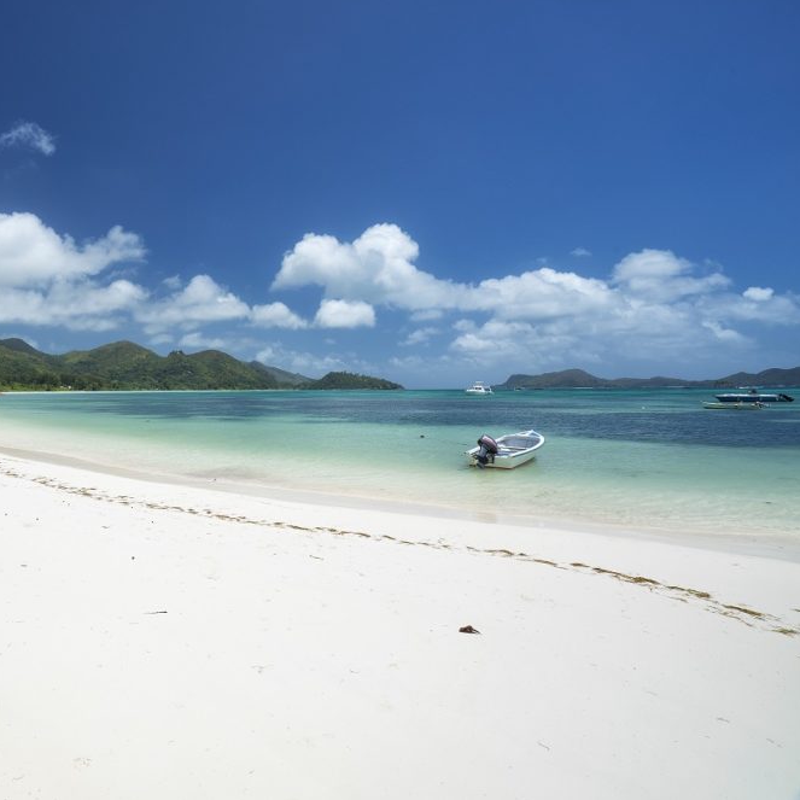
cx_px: 187
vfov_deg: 72.1
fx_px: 549
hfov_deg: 67.0
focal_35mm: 21
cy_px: 389
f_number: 13
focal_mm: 16
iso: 100
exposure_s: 1/80
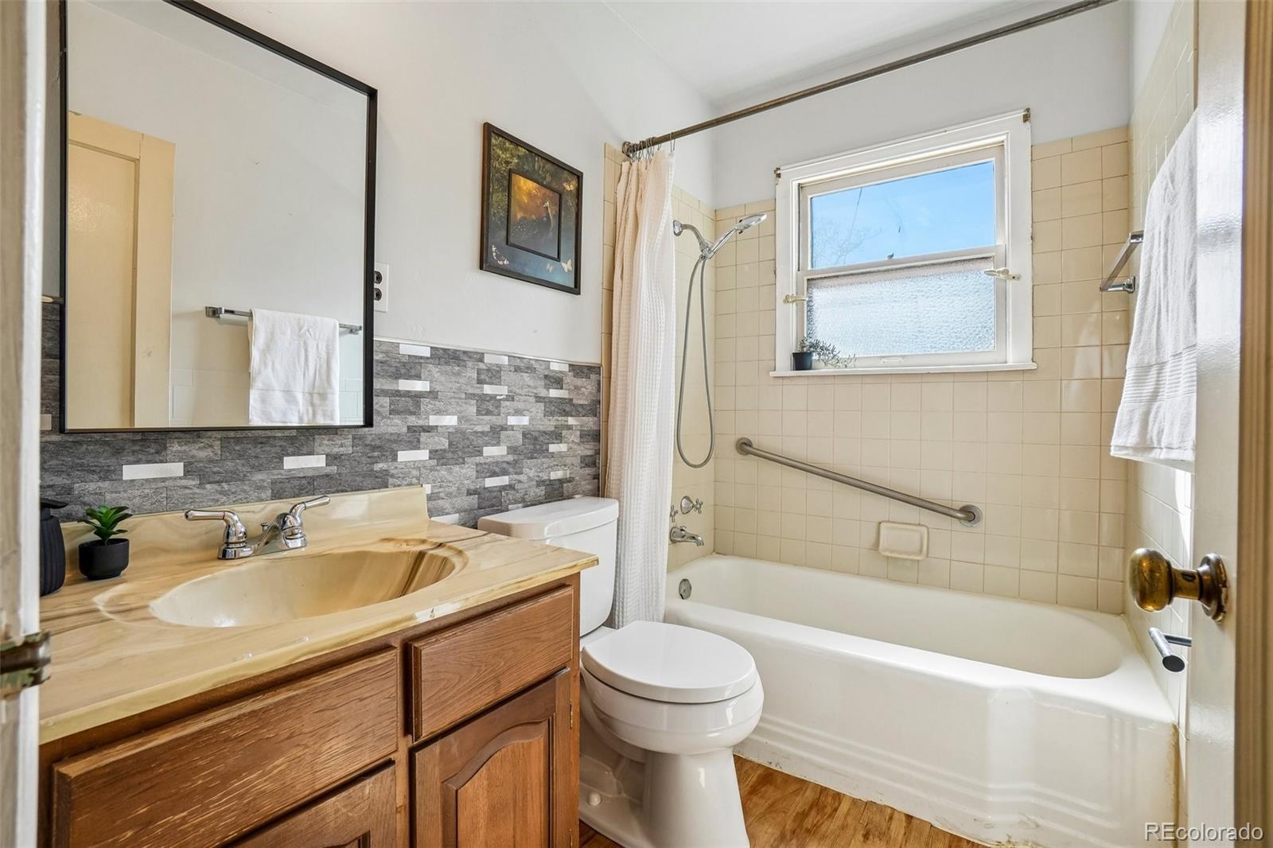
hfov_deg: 100.4
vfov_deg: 77.3
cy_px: 424
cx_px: 636
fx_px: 530
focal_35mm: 15
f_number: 8
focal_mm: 10
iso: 400
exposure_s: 1/60
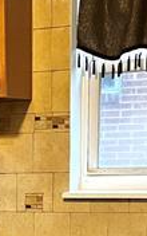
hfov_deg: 10.7
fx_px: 769
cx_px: -41
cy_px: 355
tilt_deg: -17.5
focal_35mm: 120
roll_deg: +2.0
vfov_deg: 15.9
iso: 400
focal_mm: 5.1
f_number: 1.6
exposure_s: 1/60
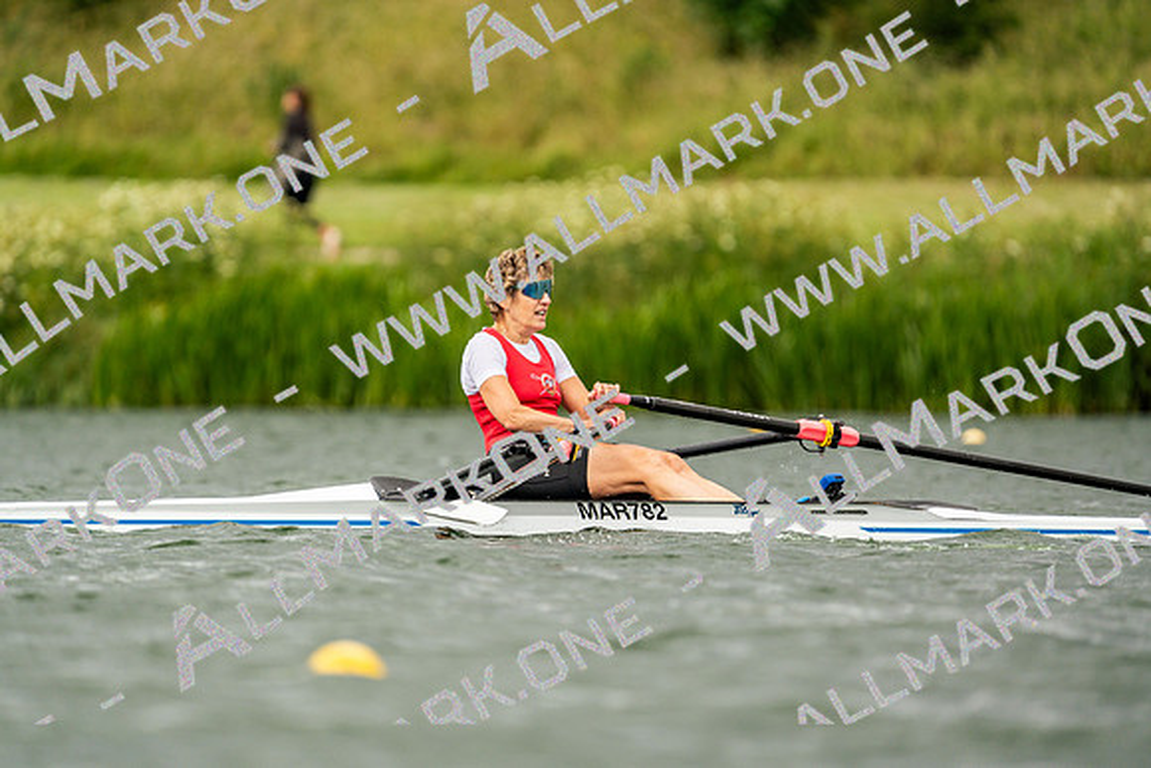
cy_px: 384
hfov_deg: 3.4
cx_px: 576
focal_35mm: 600
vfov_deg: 2.3
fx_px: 19187
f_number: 6.3
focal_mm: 600
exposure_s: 1/2000
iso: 500
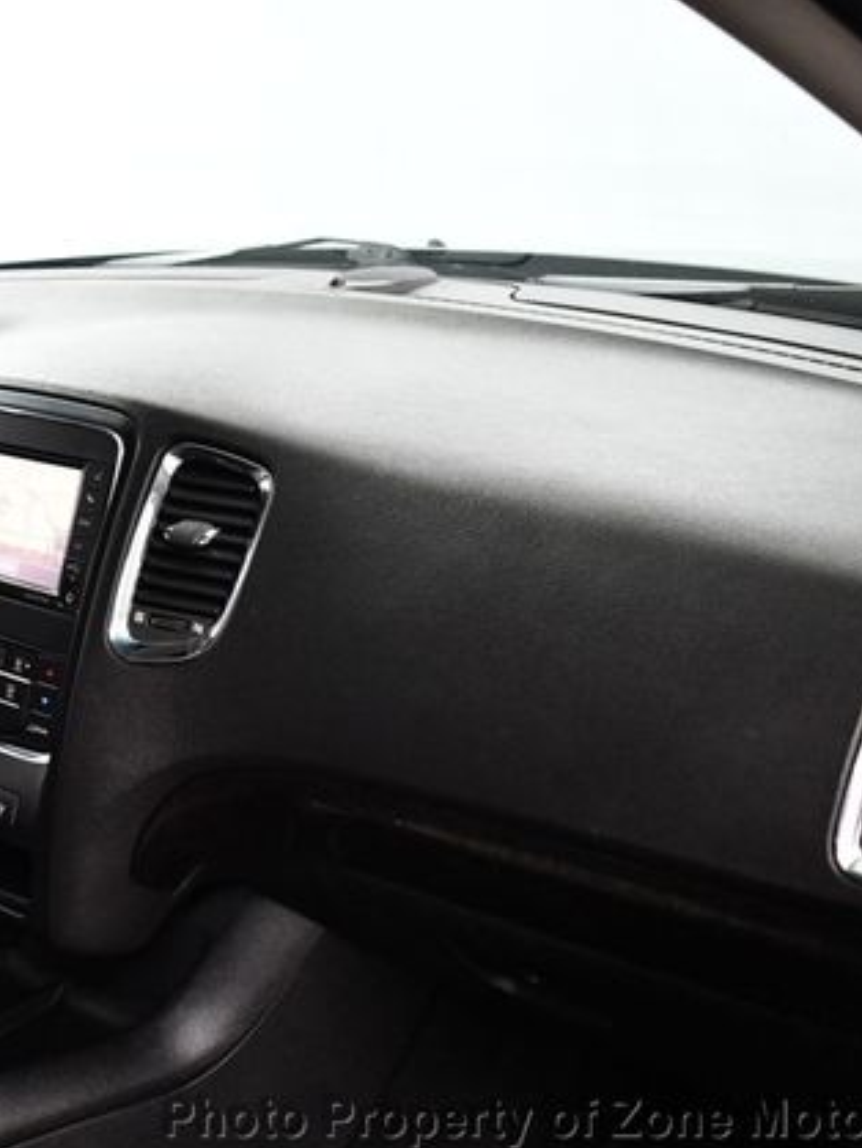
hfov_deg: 26.8
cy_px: 582
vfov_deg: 36.2
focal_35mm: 53
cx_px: 129
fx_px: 1758
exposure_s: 1/125
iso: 3200
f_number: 3.5
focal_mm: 18
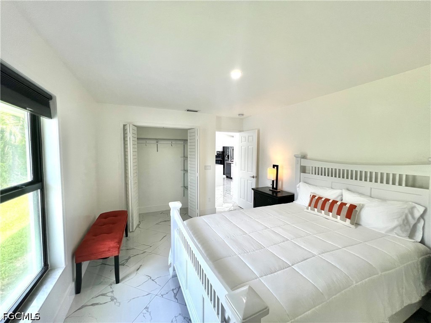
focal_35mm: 13
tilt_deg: -2.4
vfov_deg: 89.9
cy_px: 162
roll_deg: +0.0
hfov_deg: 106.2
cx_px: 216
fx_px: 162
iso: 80
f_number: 1.8
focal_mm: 1.57
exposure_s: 1/120
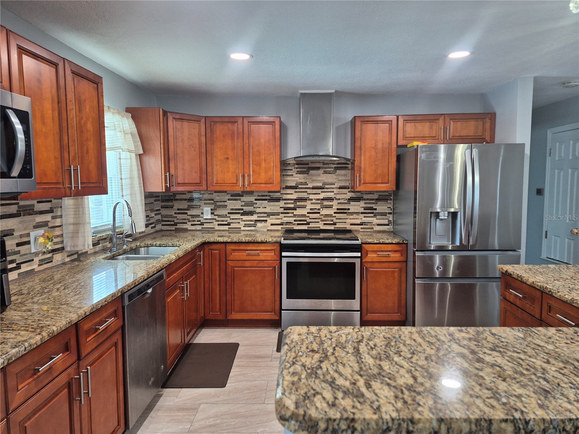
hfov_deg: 73.9
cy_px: 217
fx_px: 385
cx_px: 290
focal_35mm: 23
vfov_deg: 58.9
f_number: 1.8
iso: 250
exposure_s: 1/120
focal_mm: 5.4
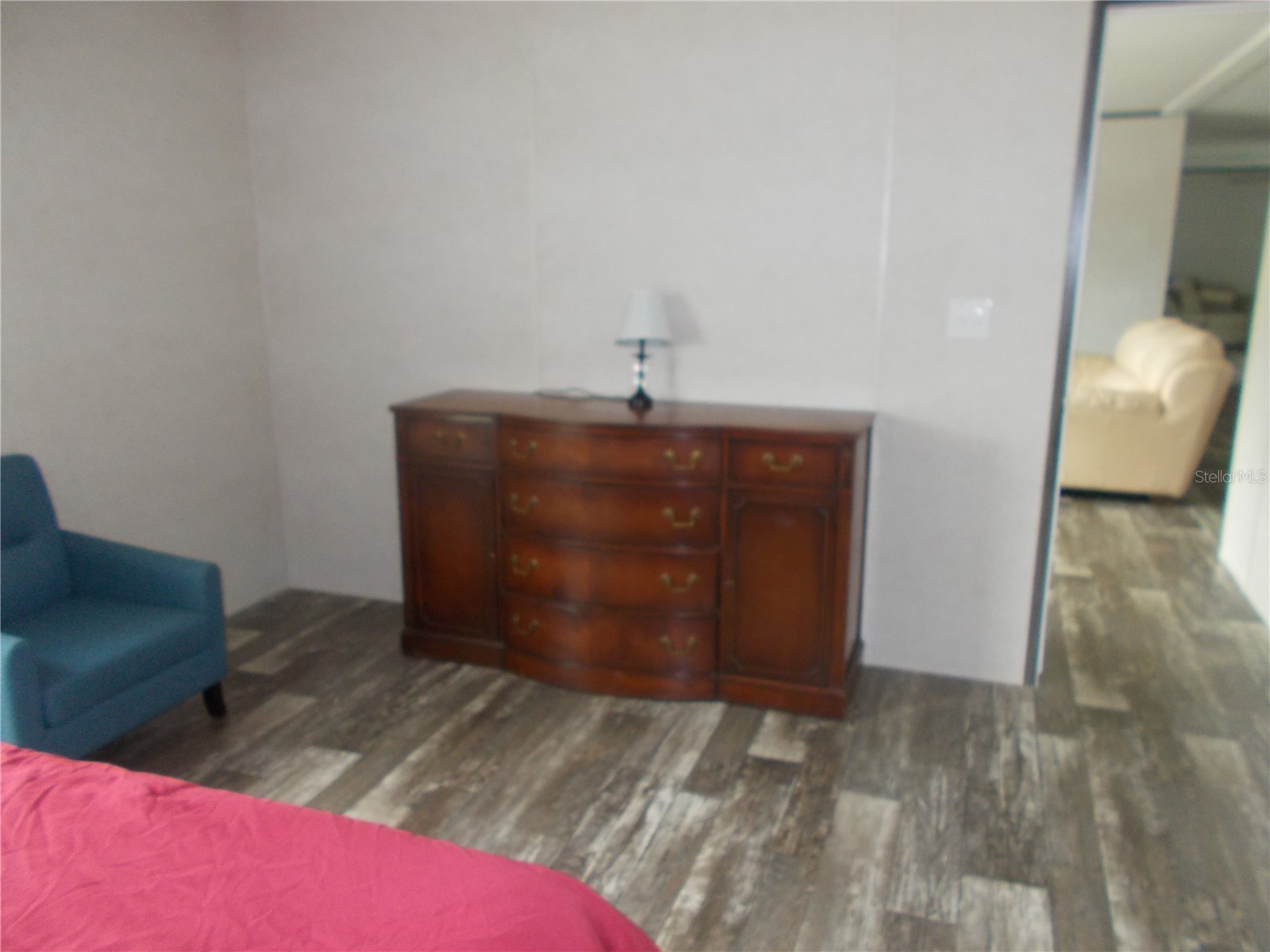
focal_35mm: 26
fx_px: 954
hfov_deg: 67.3
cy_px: 476
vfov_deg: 53.1
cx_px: 635
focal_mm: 4.6
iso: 200
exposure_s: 1/25
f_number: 3.2
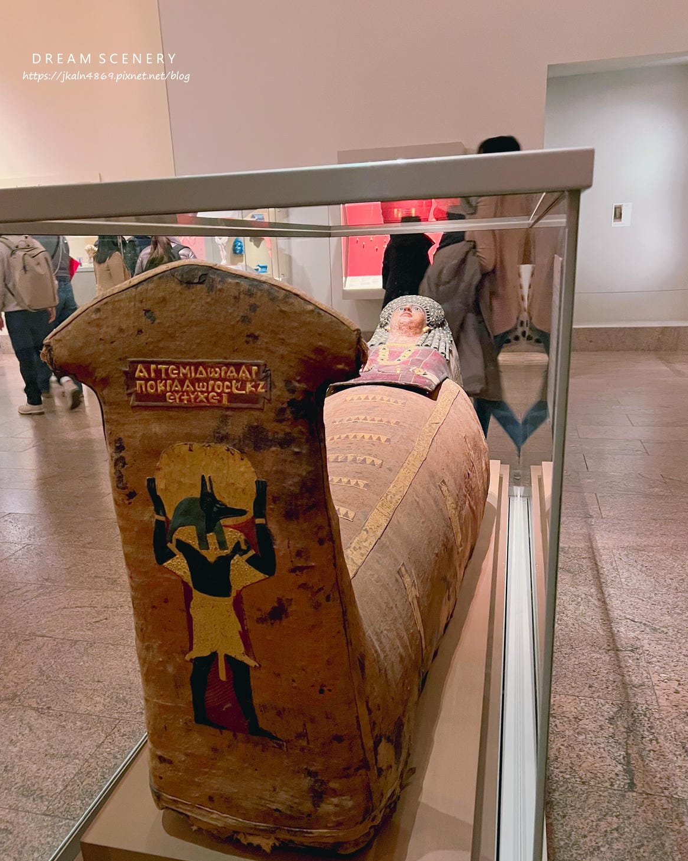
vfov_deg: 62.1
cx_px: 336
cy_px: 466
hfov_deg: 51.5
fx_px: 713
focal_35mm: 28
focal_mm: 5.7
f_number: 1.5
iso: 640
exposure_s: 1/30
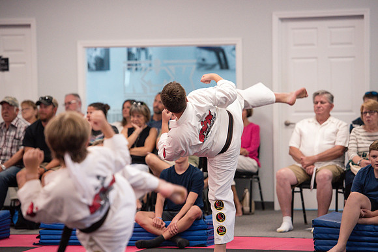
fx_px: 1725
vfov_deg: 8.4
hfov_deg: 12.5
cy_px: 126
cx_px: 189
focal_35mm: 164
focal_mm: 160
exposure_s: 1/400
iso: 1600
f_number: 3.5
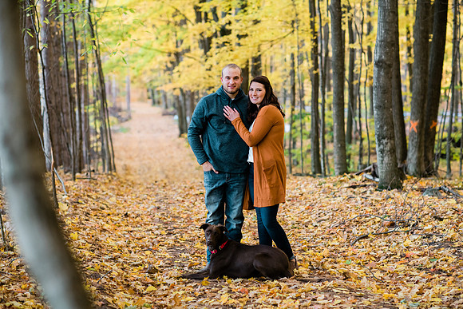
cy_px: 154
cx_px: 232
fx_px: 1122
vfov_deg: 15.7
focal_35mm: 87
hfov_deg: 23.3
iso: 500
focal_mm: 85
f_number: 2.8
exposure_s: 1/200
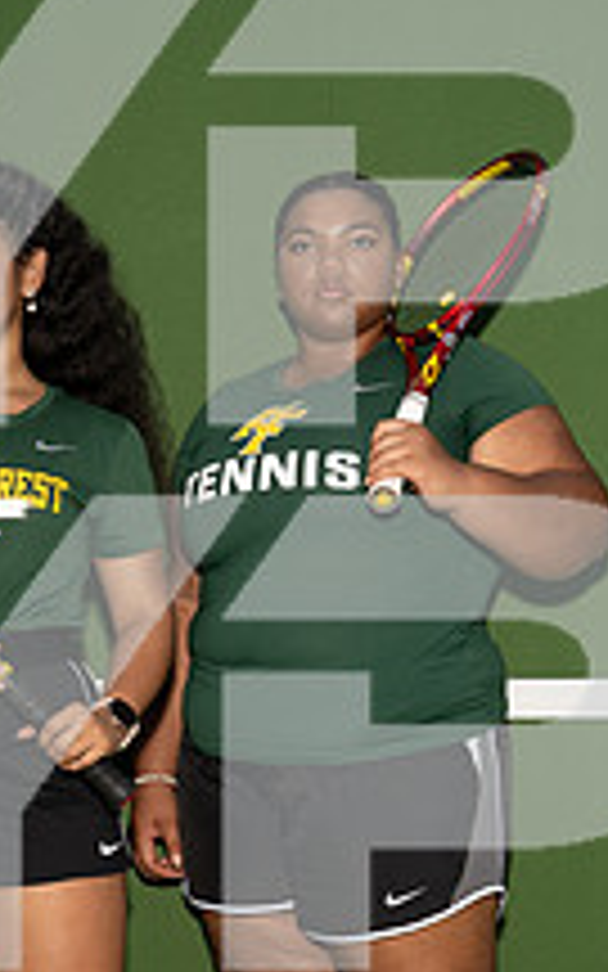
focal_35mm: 96
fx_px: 2545
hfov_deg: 13.6
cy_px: 736
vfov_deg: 21.4
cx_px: 135
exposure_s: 1/250
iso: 100
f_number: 10
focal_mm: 35
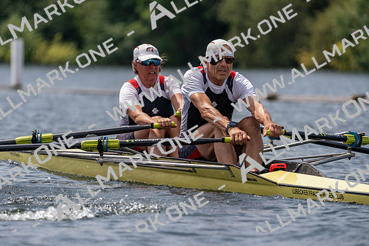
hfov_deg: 5.4
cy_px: 123
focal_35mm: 379
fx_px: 3885
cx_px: 184
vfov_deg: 3.6
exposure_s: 1/1600
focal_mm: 379
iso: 200
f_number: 6.3
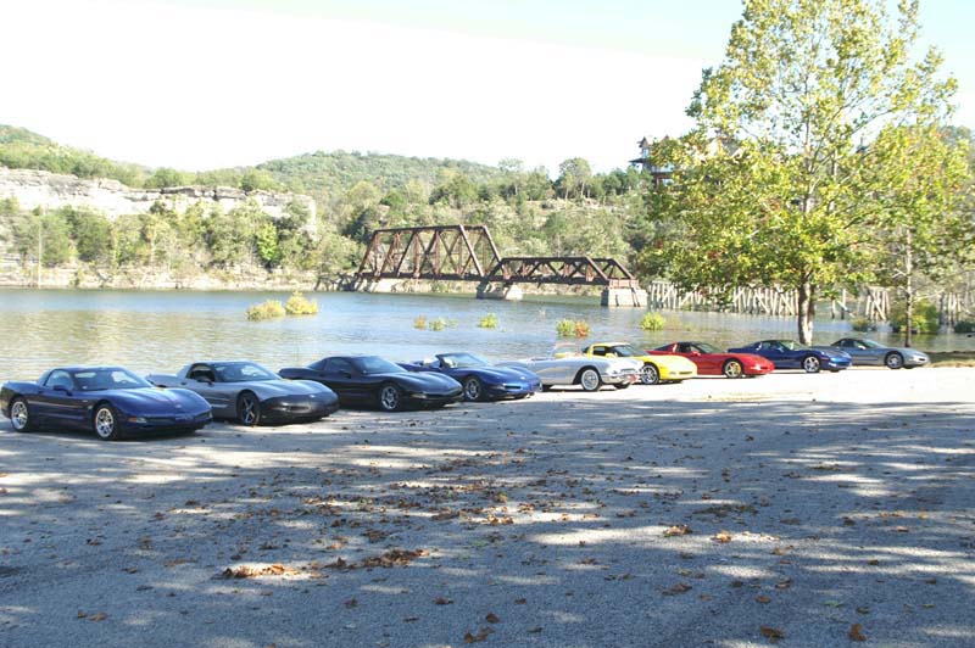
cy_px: 324
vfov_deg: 36.8
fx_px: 974
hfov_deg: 53.2
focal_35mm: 36
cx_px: 488
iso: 100
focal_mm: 24
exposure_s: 1/90
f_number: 5.6
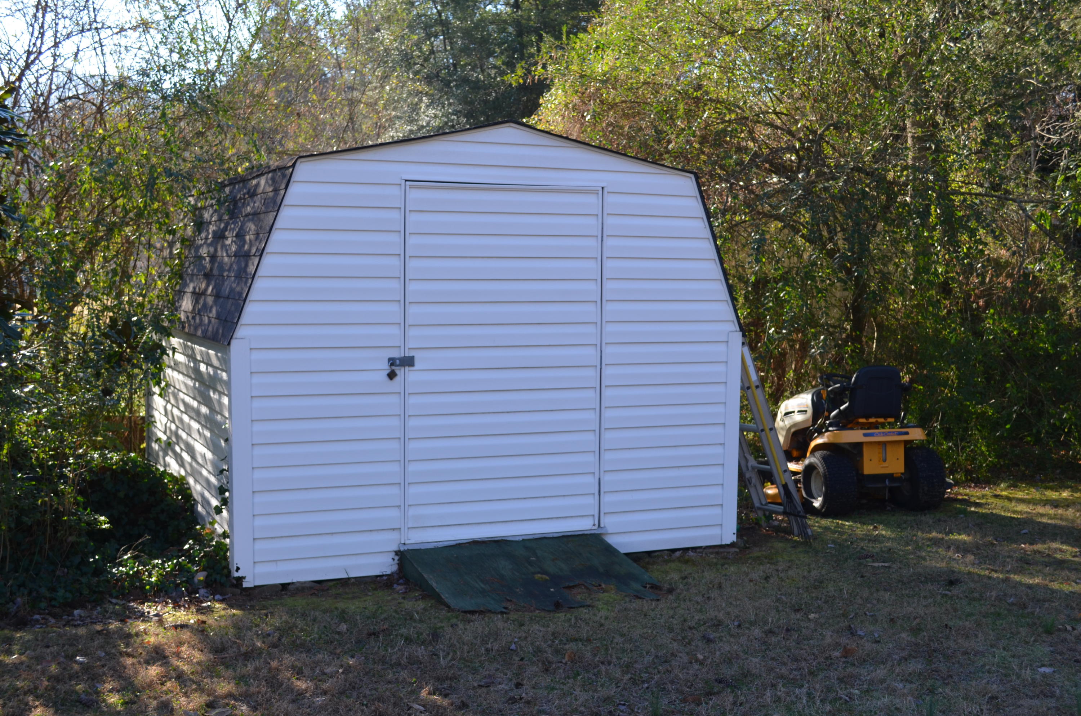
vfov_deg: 30.7
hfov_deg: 45.0
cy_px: 358
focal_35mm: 44
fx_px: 1303
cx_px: 540
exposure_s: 1/160
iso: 200
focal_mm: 29
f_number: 6.3
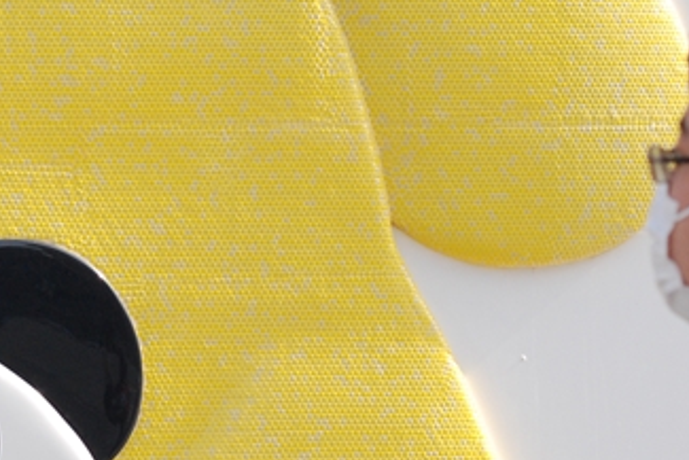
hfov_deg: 8.7
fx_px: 4423
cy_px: 198
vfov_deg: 6.0
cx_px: -252
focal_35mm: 231
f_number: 5.6
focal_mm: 50
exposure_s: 1/1000
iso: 400
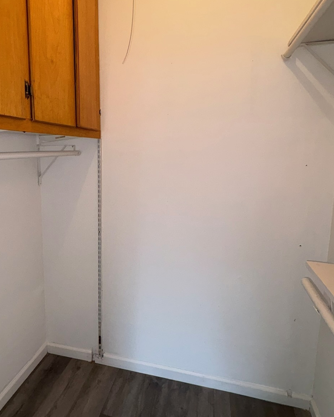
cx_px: 133
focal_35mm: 24
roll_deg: -0.5
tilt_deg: -7.8
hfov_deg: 58.3
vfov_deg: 70.2
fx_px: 297
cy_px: 193
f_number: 2.2
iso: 80
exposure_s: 1/60
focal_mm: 2.22
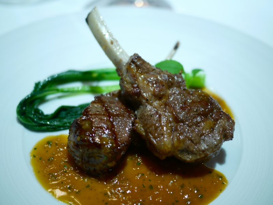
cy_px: 102
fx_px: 316
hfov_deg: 46.8
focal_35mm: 40
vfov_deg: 36.0
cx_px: 136
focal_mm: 20
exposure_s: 1/60
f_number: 1.7
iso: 640
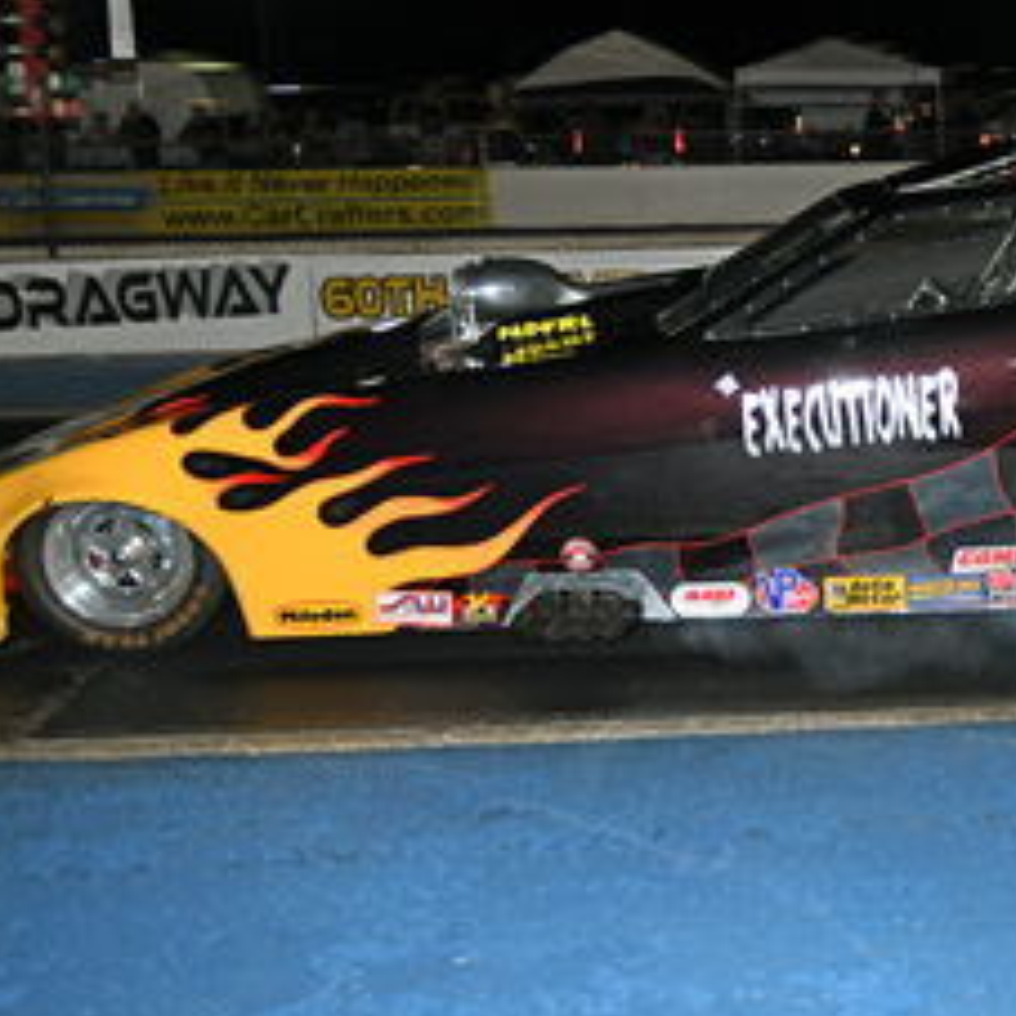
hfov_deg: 35.7
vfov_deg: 37.4
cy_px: 416
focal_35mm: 45
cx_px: 882
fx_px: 1494
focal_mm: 16
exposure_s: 1/200
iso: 320
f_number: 2.8
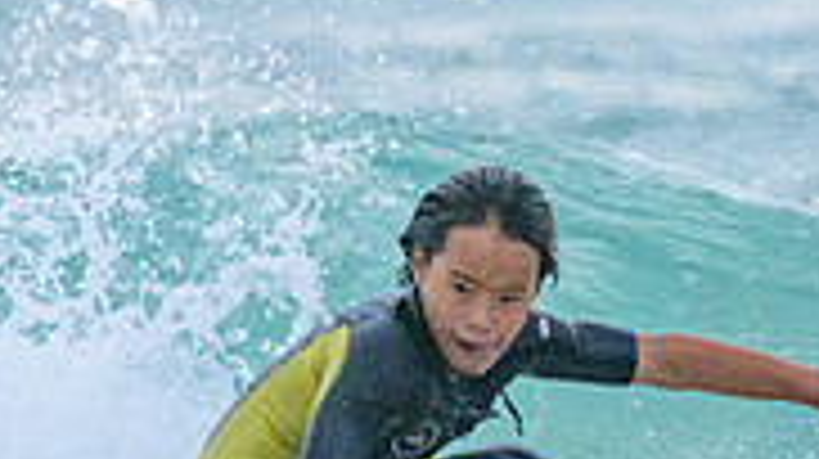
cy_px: 619
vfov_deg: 0.3
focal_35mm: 3671
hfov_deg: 0.6
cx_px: 398
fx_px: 79652
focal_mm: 800
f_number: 11
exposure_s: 1/2000
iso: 3200
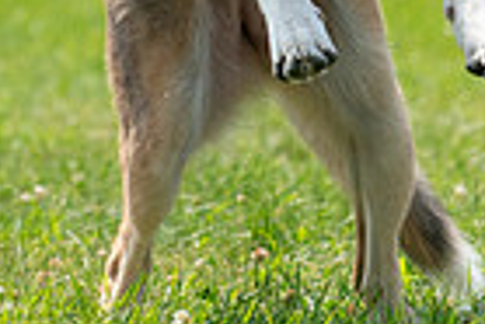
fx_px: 11935
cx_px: 53
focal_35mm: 885
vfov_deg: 1.6
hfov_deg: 2.3
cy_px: -147
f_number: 5.6
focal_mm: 200
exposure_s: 1/4000
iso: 1250
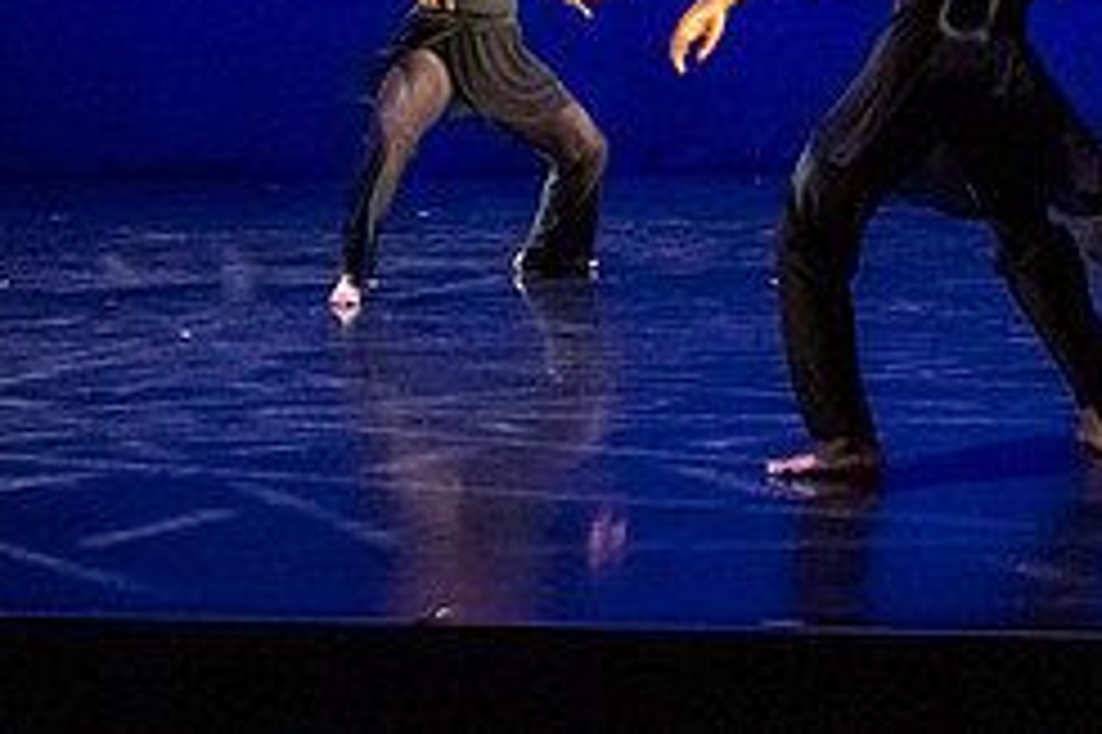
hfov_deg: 17.5
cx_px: 879
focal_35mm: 116
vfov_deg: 11.6
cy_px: -140
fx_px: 3548
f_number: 2.8
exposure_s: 1/250
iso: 6400
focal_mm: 41
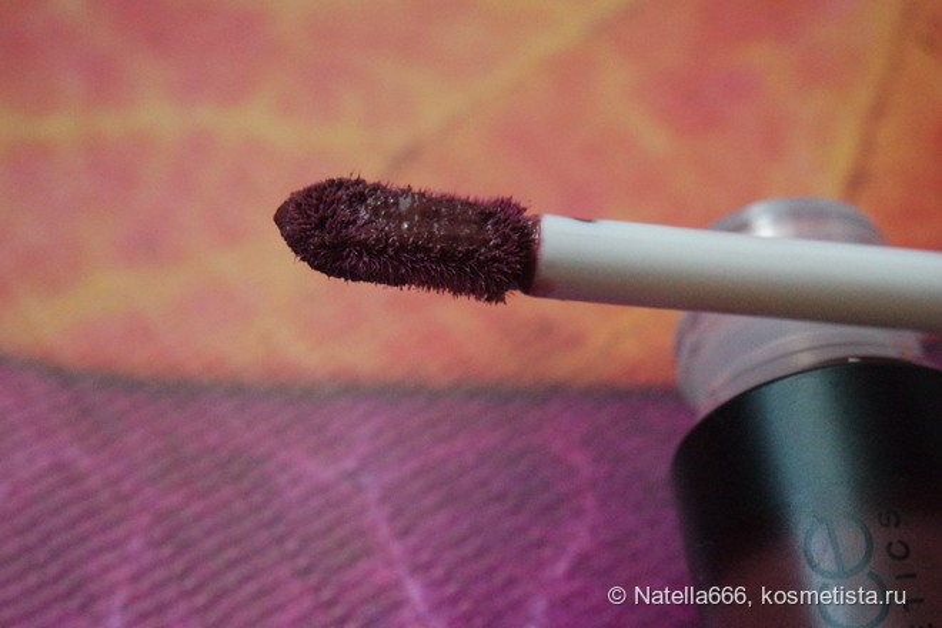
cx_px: 471
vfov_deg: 21.2
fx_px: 1675
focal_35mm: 64
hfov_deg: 31.4
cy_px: 314
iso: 3200
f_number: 5.6
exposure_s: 1/60
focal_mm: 24
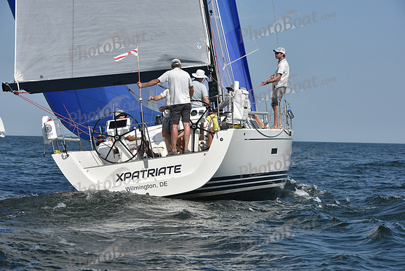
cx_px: 202
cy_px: 136
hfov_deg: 17.1
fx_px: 1350
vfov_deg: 11.4
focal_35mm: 120
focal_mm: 120
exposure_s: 1/1250
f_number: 9
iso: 250
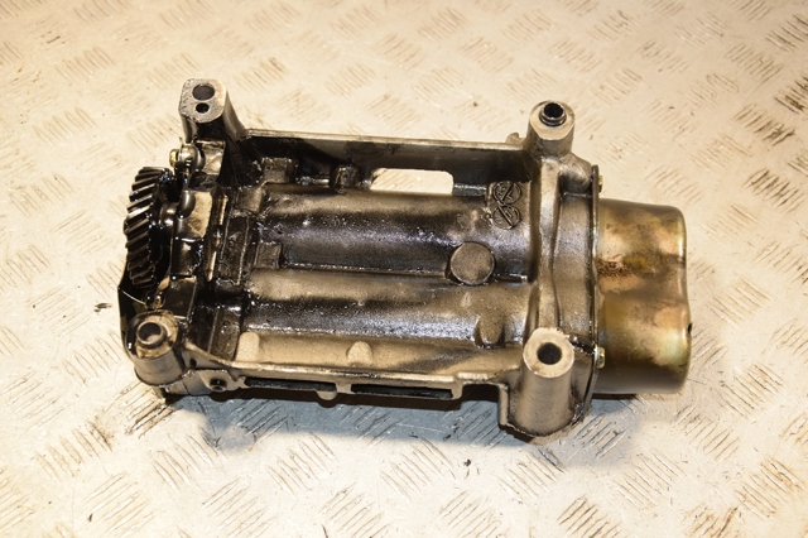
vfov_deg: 25.7
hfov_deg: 37.9
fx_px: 1178
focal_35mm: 52
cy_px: 269
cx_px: 404
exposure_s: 1/200
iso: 800
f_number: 5
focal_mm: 35
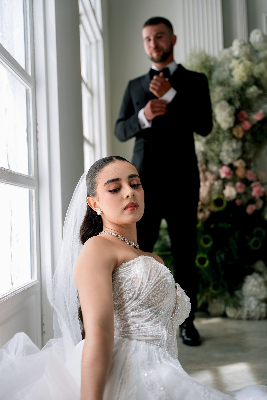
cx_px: 134
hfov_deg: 26.0
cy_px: 200
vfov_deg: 38.3
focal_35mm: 52
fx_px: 577
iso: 125
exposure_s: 1/200
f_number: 2.8
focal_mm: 51.9
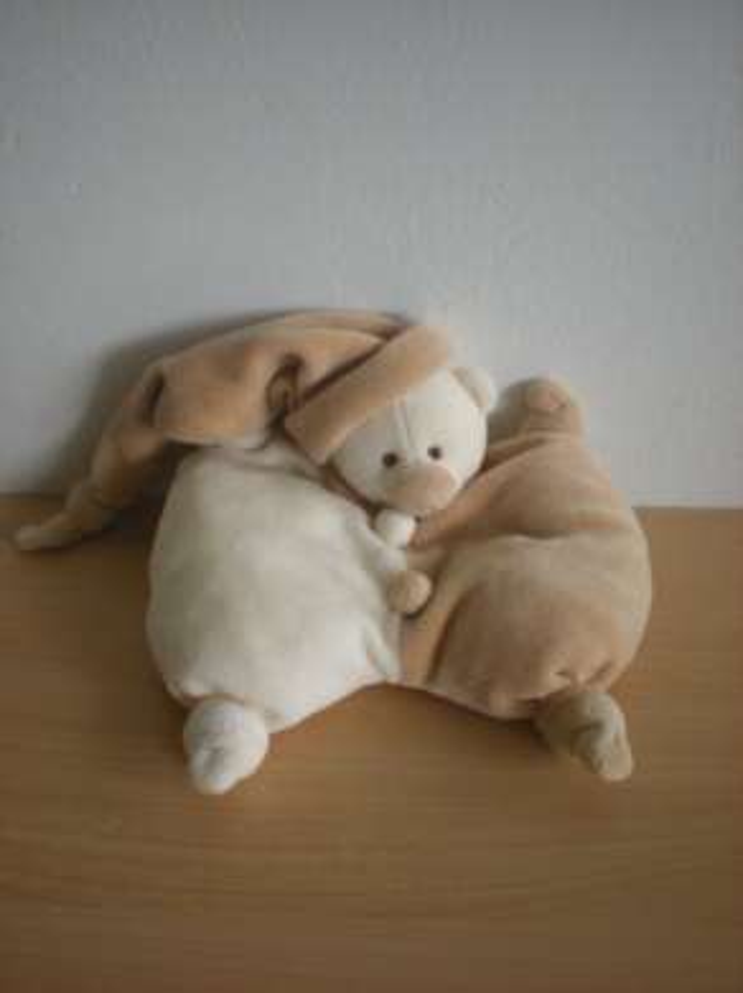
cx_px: 372
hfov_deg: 37.7
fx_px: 1089
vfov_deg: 49.0
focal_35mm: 38
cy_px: 496
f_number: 3.1
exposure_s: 1/43.8
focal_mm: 6.3
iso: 200
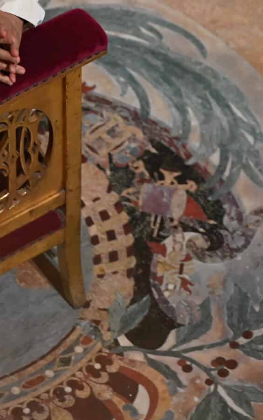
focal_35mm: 573
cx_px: 135
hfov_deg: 2.3
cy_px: 62
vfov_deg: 3.7
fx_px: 6569
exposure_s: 1/250
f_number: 2.8
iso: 1800
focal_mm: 200
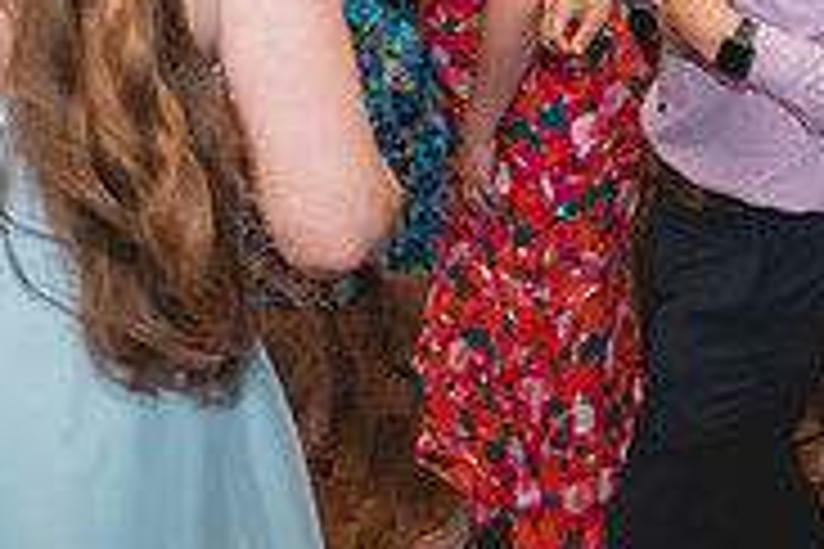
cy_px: -115
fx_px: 1236
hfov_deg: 35.9
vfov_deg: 22.9
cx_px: 639
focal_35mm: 54
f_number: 2.8
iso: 1000
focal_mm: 17
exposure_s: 1/60
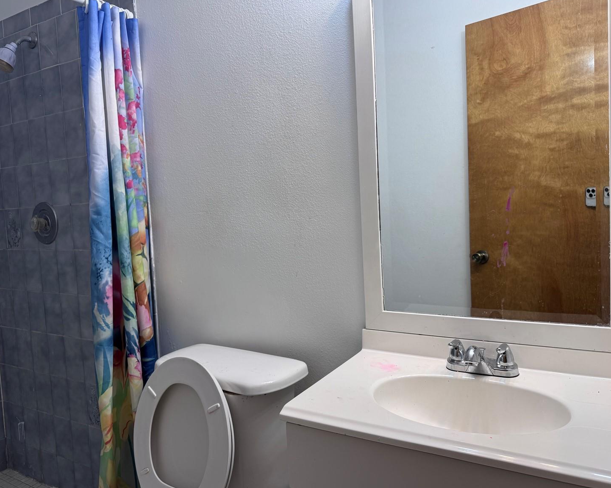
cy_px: 244
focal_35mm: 26
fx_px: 470
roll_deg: +2.7
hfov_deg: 66.0
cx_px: 309
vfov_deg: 54.9
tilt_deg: -3.9
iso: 80
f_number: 1.78
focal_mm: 6.76
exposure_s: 1/120
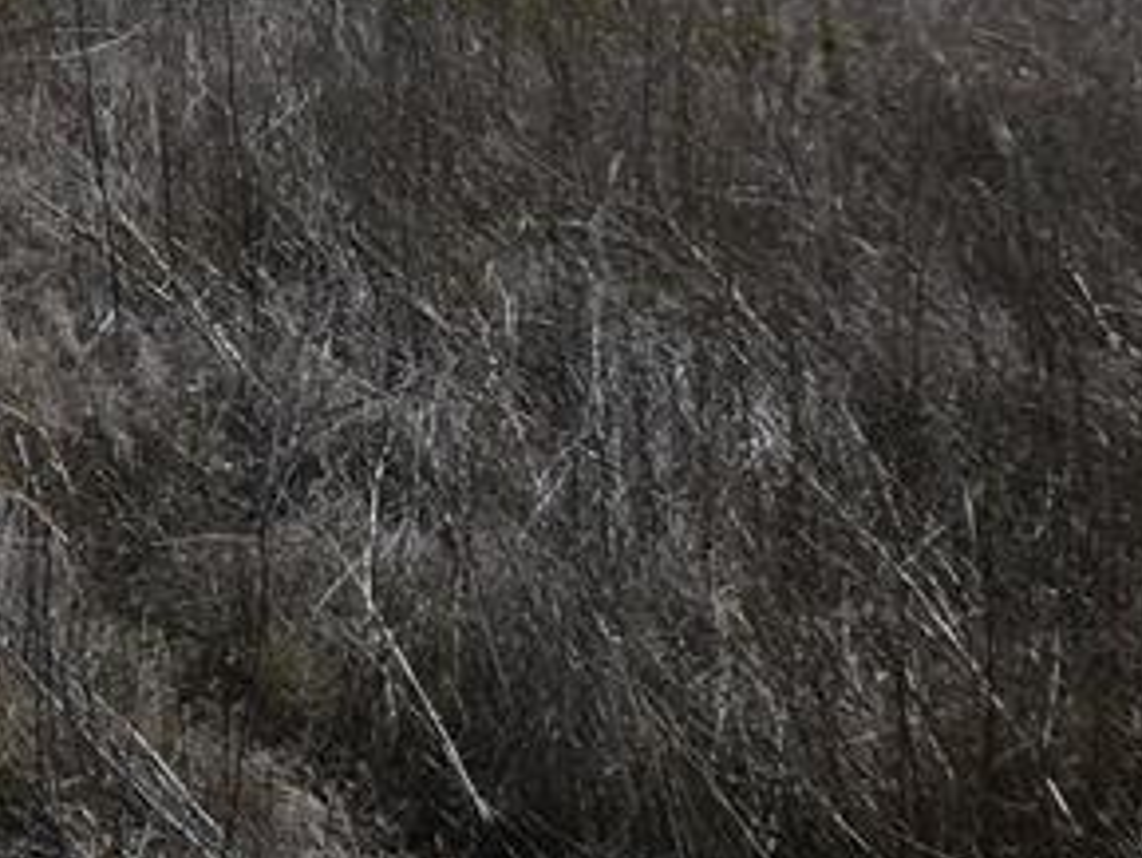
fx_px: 2805
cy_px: -425
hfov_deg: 19.3
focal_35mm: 85
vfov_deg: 16.0
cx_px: -703
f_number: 4.5
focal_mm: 4.3
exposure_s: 1/1000
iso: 80
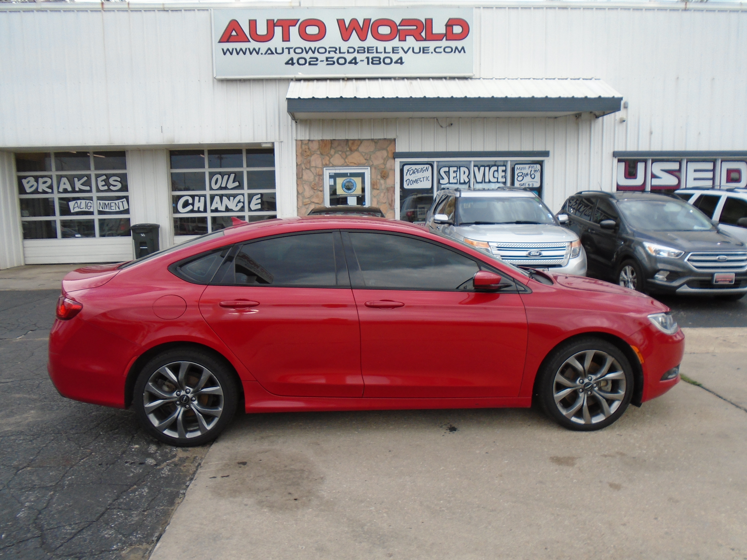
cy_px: 280
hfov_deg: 67.3
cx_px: 374
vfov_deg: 53.1
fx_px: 561
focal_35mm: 26
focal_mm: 4.6
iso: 100
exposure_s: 1/500
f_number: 3.2
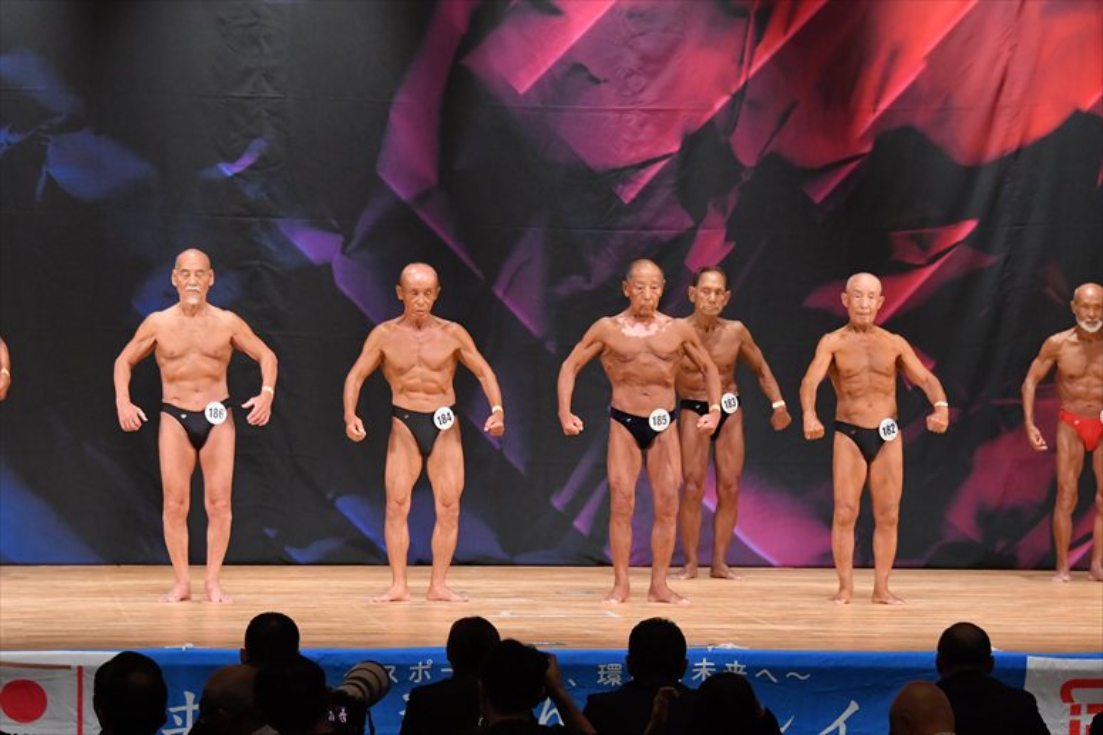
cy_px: 368
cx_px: 552
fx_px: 5145
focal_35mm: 168
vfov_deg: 8.2
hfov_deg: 12.2
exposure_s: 1/400
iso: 5600
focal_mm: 112
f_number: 5.6
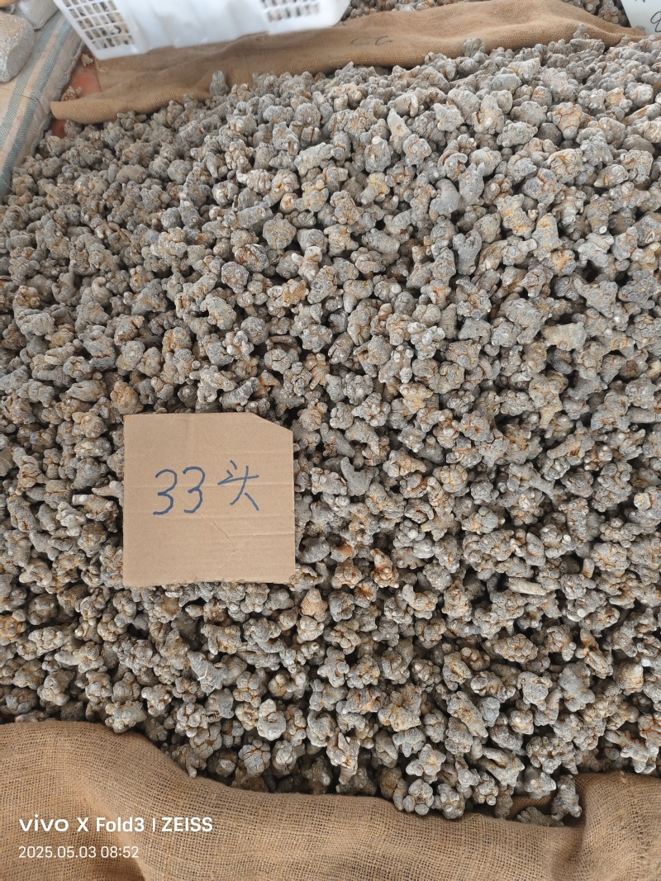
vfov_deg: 73.9
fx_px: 586
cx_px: 330
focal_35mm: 23
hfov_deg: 58.9
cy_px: 440
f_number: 1.75
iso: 959
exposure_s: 1/50
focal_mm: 5.5
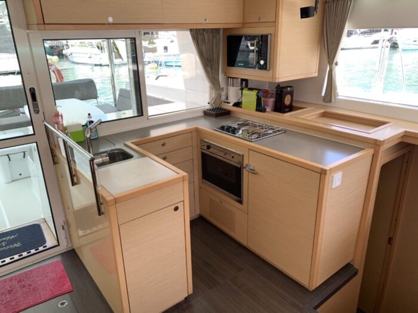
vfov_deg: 53.1
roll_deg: +0.9
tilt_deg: -19.8
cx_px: 209
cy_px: 156
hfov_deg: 67.3
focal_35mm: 26
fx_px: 314
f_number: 1.8
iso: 80
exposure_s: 1/121
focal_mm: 4.25
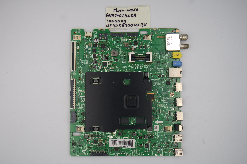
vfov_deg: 31.2
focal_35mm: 43
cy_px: 82
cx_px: 124
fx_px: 295
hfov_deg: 45.4
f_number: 5.6
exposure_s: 1/100
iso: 160
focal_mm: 16
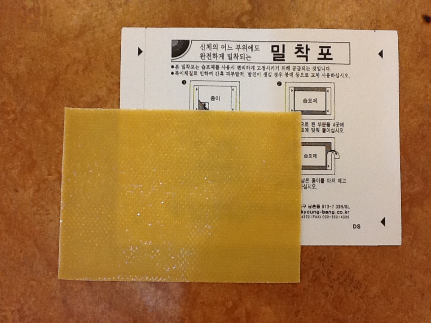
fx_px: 548
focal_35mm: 44
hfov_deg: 42.9
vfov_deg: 32.9
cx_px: 216
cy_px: 162
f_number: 2.4
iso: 80
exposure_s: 1/30
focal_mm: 2.03
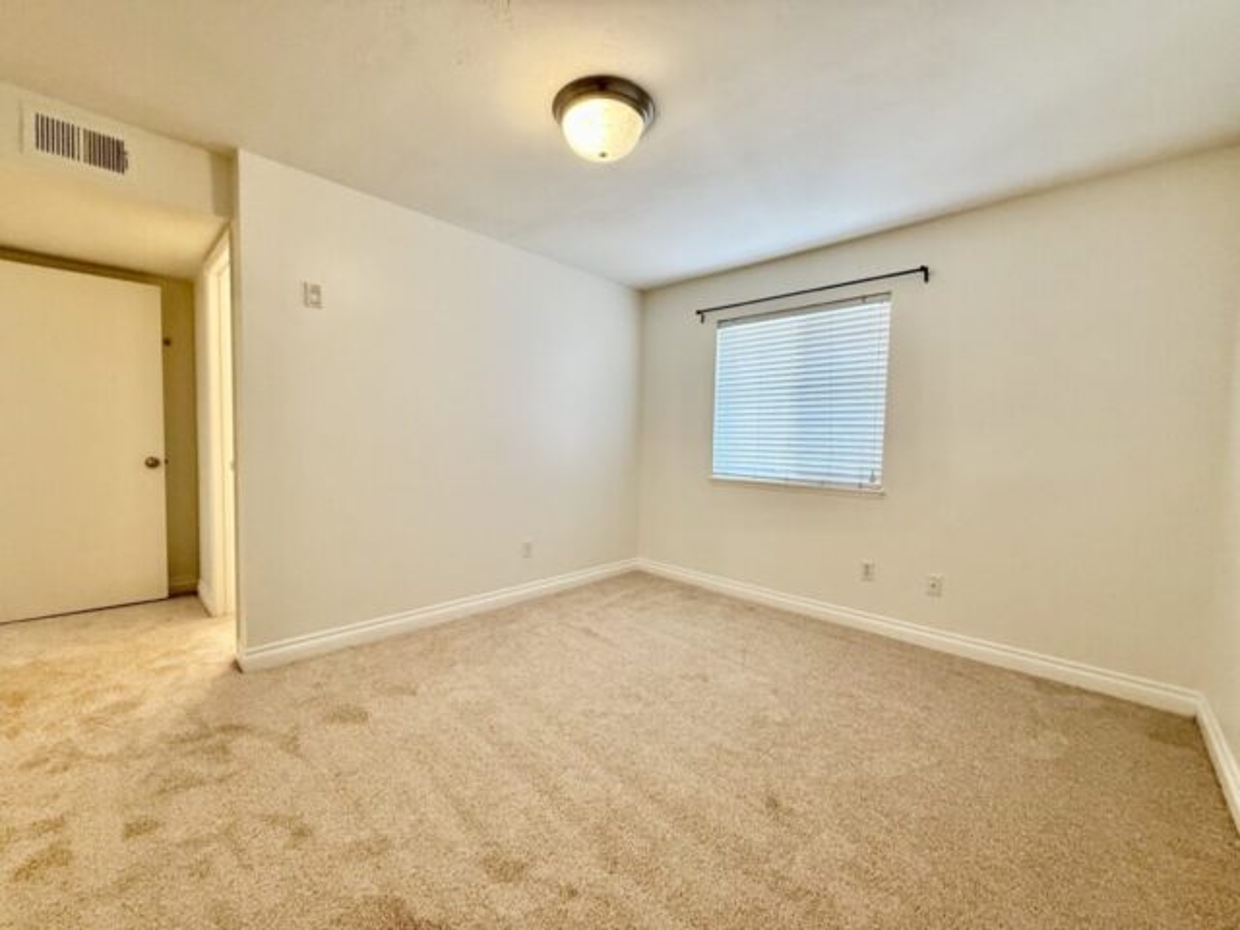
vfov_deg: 85.7
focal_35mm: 14
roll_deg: -1.3
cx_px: 620
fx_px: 502
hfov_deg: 102.1
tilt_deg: -1.9
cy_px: 465
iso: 200
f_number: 2.2
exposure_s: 1/60
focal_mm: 2.22
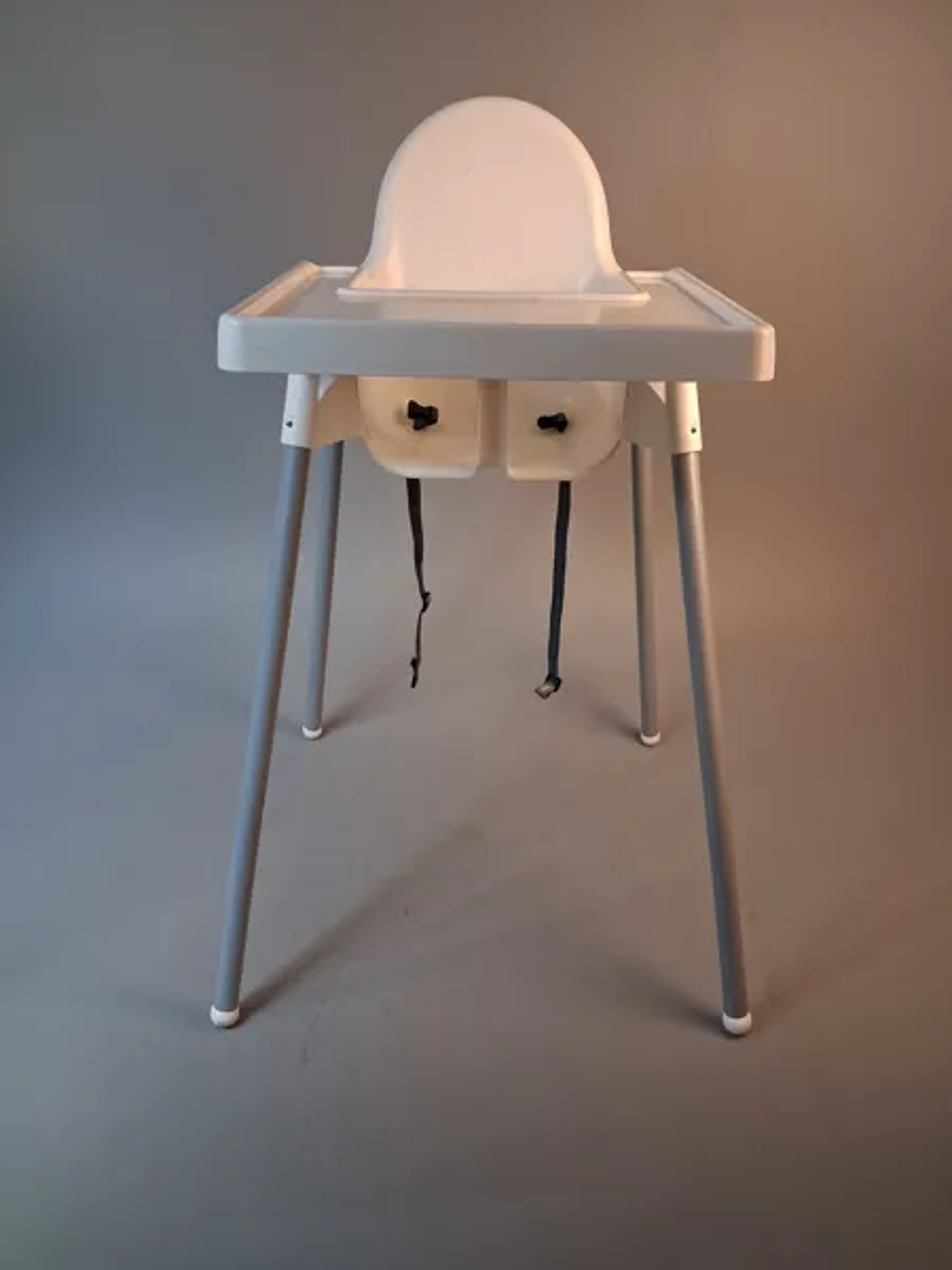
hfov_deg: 51.4
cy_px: 635
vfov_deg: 65.3
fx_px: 990
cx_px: 476
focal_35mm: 27
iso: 250
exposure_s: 1/50
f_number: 1.8
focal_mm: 4
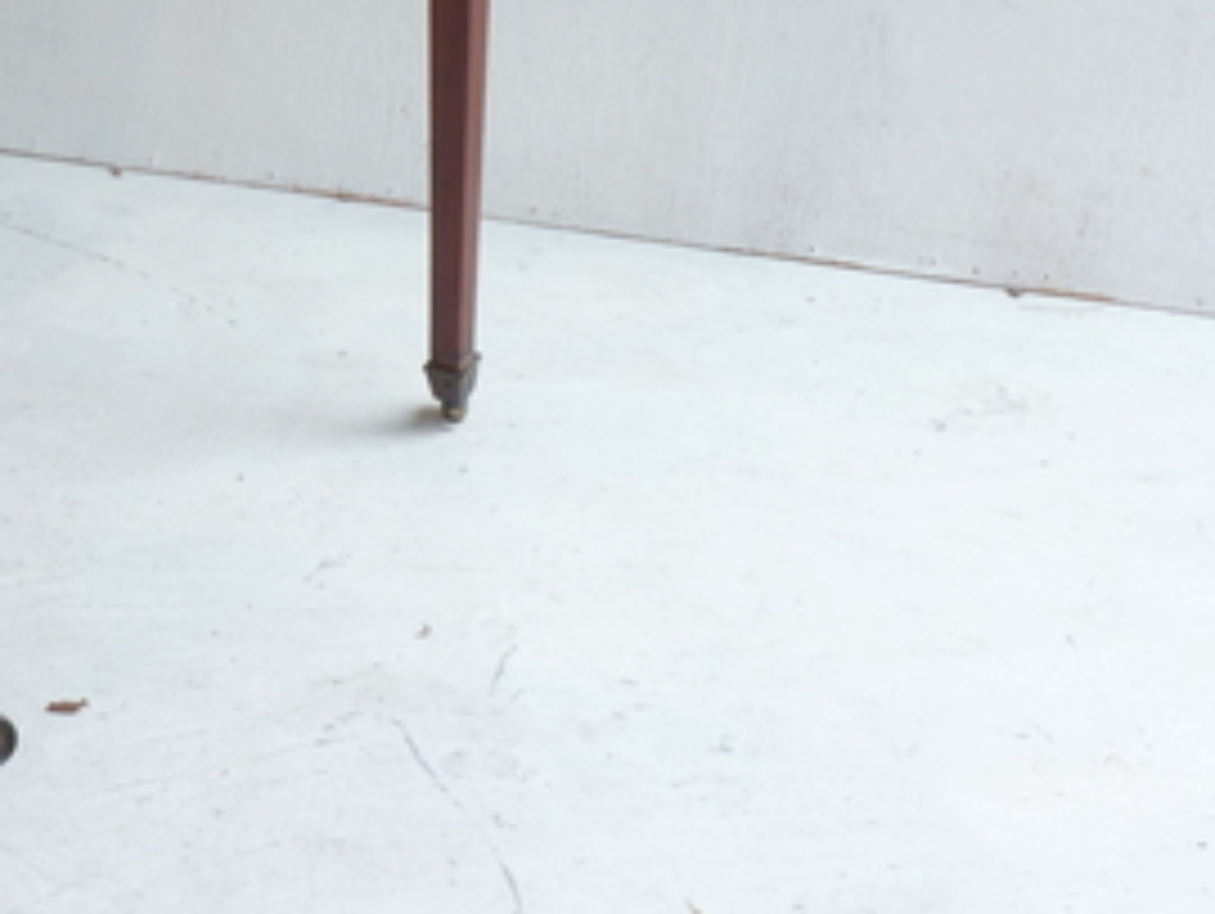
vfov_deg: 11.2
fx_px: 4602
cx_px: -40
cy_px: -54
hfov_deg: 14.8
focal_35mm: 131
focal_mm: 9.7
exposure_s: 1/15
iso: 80
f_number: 3.9
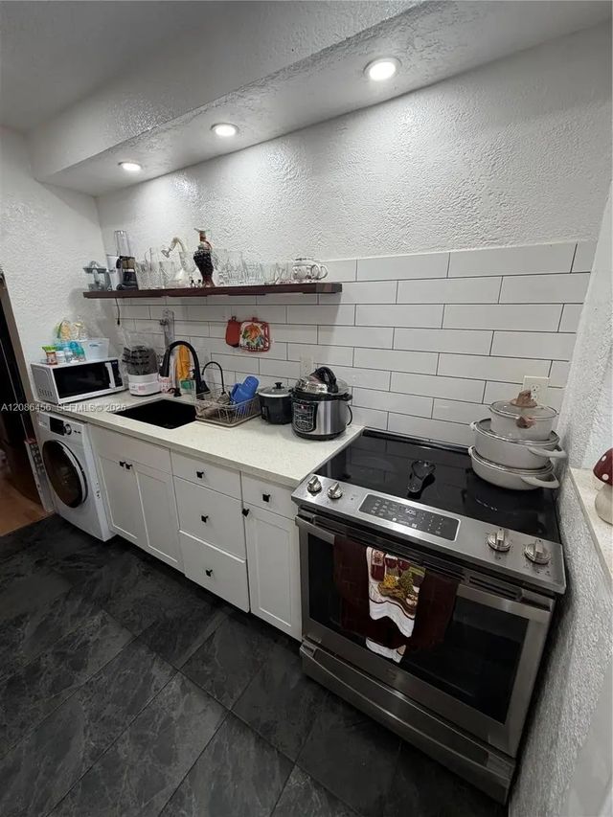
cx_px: 306
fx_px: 330
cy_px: 408
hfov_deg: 85.7
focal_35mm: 14
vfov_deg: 102.1
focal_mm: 2.22
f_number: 2.2
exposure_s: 1/120
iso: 160
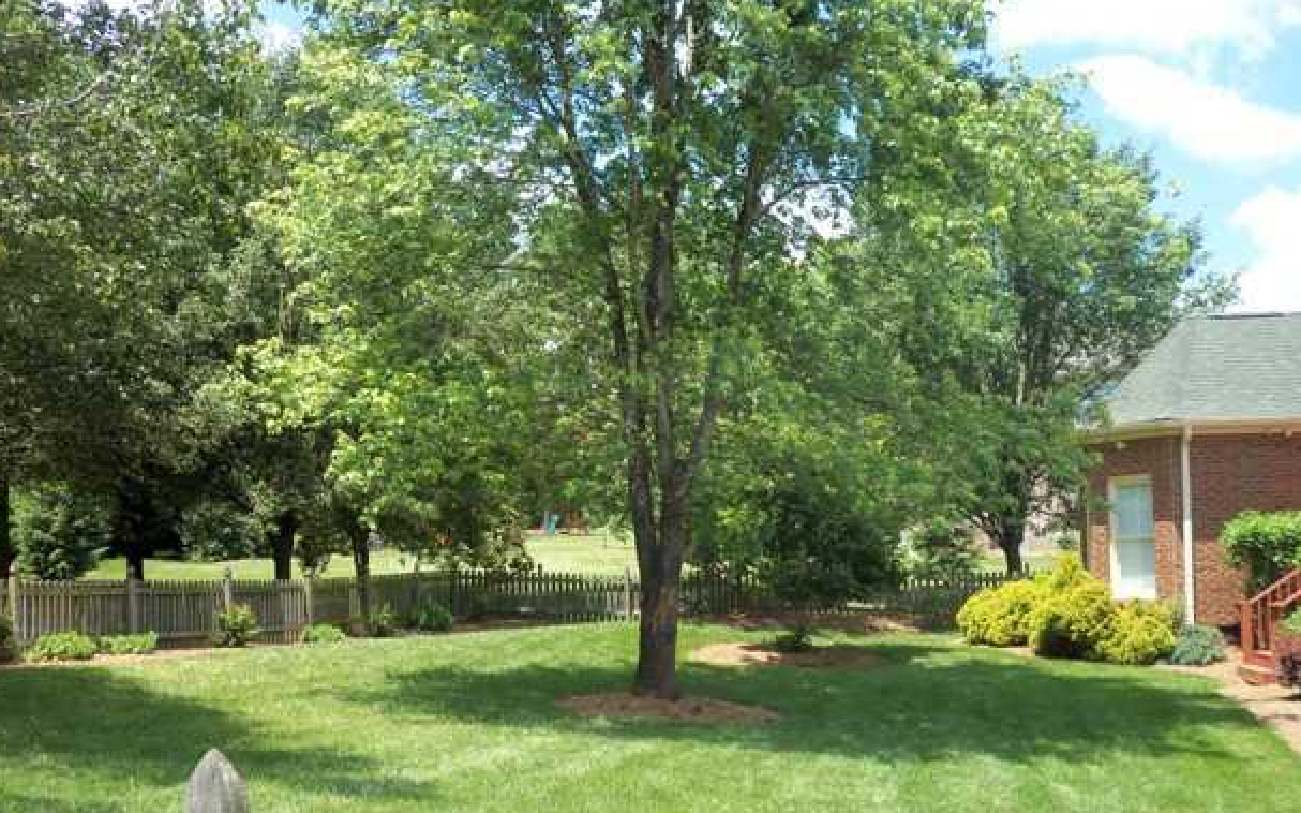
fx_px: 1347
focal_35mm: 38
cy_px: 476
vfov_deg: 33.5
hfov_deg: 51.5
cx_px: 624
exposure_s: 1/400
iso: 80
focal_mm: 5.7
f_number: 2.9
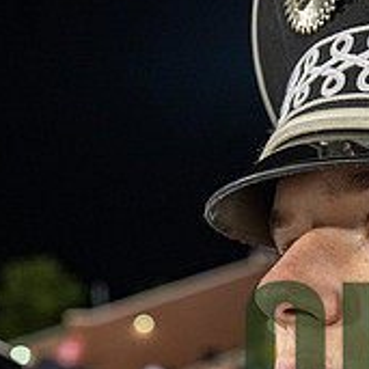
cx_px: 408
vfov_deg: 23.8
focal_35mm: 69
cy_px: 383
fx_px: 832
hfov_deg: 23.4
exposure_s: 1/500
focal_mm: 24
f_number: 3.2
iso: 1250
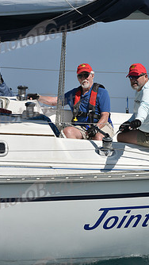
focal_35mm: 291
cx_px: 138
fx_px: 2043
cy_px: 140
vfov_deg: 7.4
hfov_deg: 4.2
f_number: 9
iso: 250
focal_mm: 160
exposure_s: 1/1600
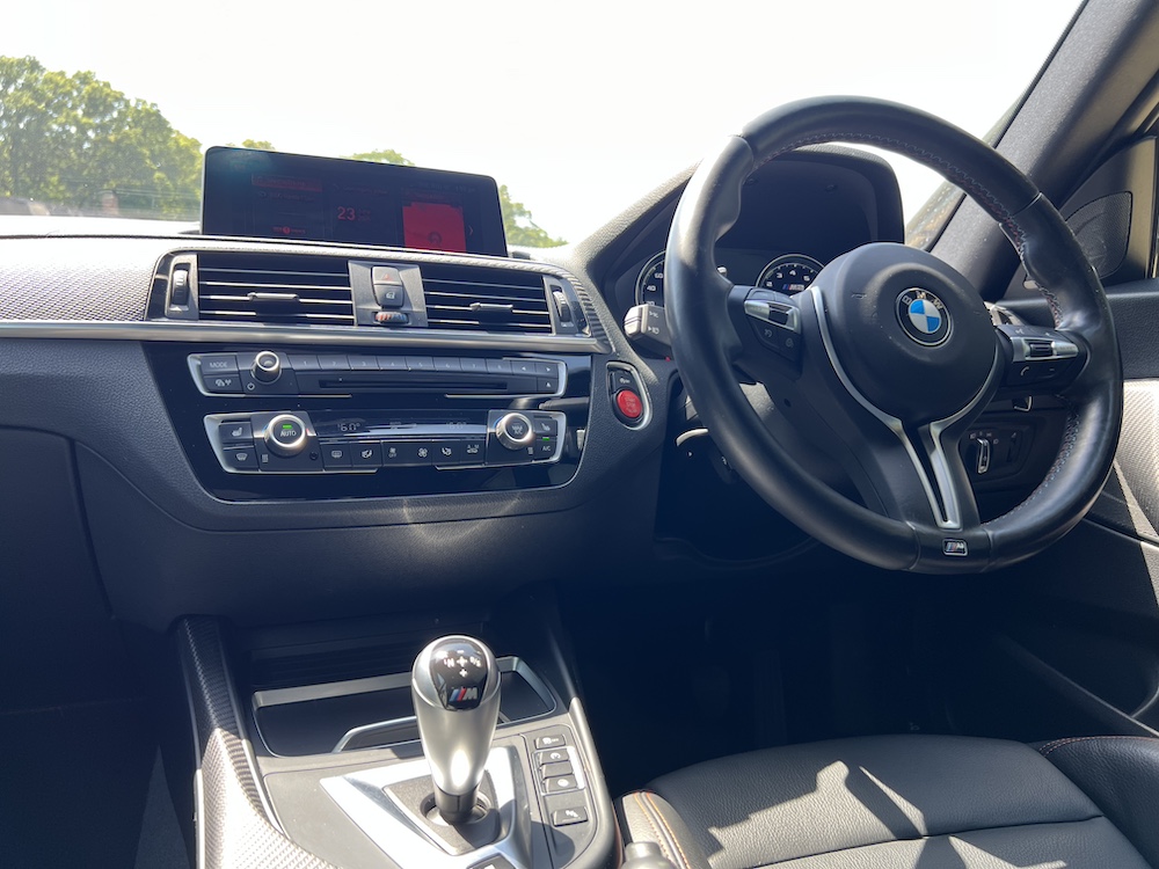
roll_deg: -0.8
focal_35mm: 26
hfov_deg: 67.3
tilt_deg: -5.7
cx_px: 580
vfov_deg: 53.1
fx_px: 871
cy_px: 434
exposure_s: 1/136
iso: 32
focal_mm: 5.7
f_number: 1.5
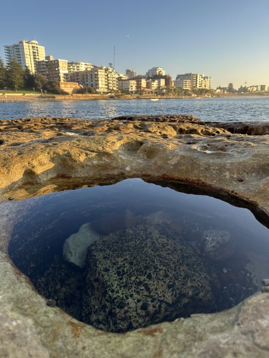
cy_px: 179
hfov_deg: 56.8
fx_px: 249
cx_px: 134
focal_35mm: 24
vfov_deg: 71.6
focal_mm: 6.86
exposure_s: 1/740
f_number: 1.78
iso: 80
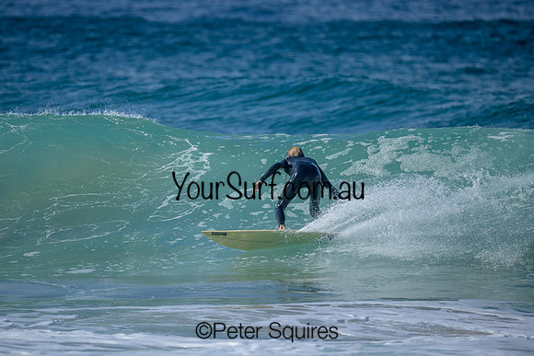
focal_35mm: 800
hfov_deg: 2.6
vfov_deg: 1.7
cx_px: 267
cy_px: 178
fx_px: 11869
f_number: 6.3
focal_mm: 800
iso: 280
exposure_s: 1/2500
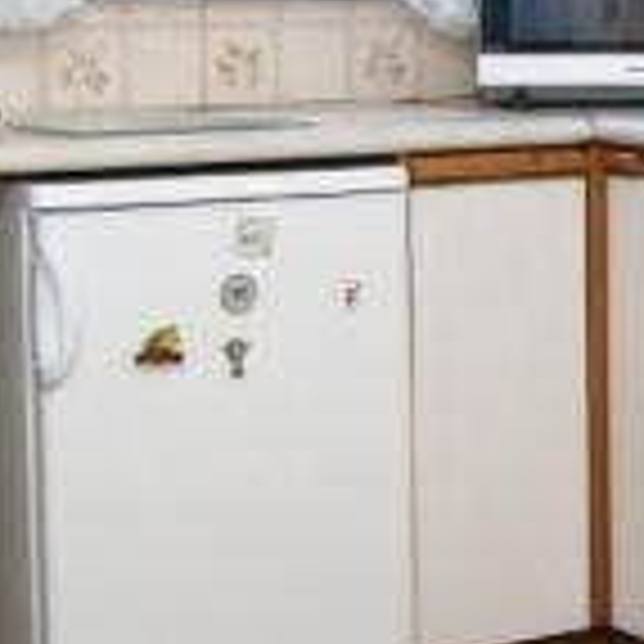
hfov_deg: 16.0
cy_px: -7
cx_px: 750
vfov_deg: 16.2
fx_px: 2210
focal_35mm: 105
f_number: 5.6
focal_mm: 18
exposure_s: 1/80
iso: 400
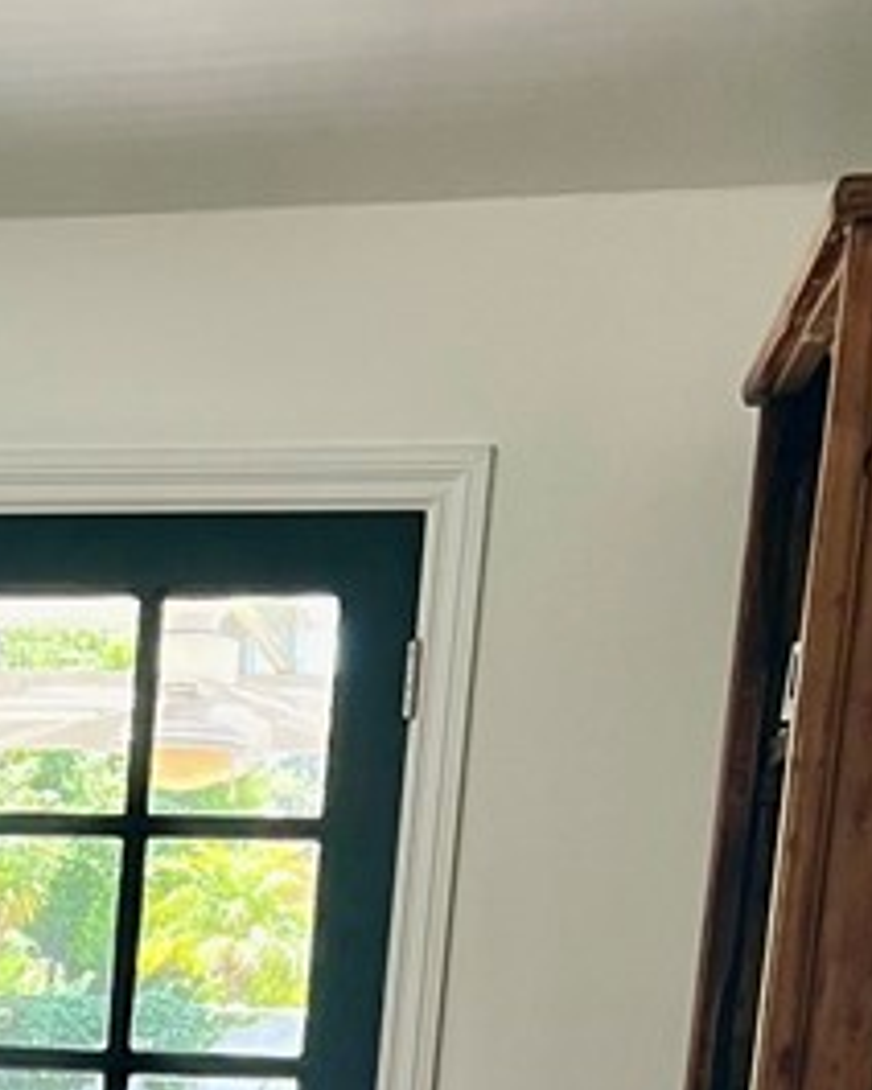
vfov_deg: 17.9
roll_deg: -1.9
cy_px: 1530
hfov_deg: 14.5
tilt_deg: -10.6
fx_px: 3161
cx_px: -494
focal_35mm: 98
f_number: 1.6
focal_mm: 5.1
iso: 125
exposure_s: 1/74
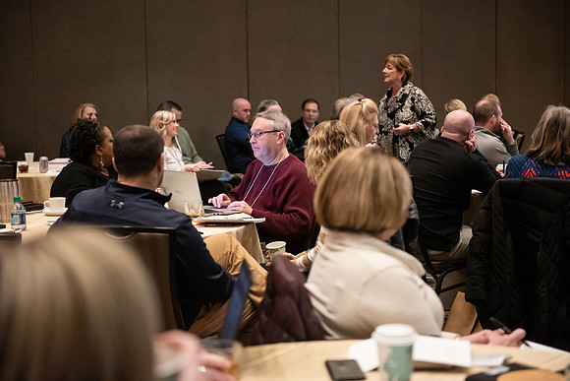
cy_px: 190
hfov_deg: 30.5
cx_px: 285
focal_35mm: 66
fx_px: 1045
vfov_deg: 20.6
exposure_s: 1/160
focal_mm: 66
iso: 4000
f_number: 3.2
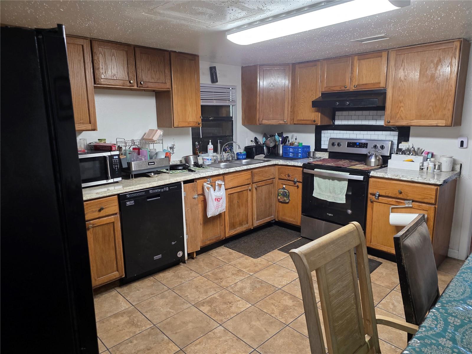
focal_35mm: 23
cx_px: 236
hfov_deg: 73.9
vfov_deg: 58.9
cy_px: 177
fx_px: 314
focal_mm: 6.3
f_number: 1.7
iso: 400
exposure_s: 1/120
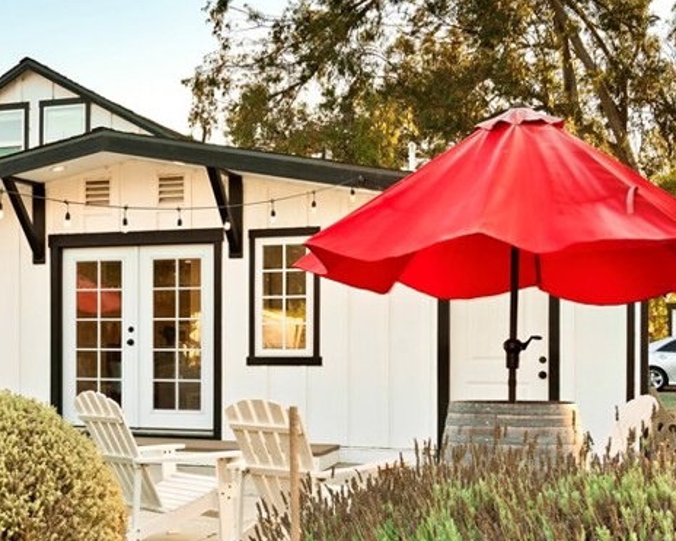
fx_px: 1200
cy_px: 384
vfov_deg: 25.2
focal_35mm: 60
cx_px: 45
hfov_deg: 29.9
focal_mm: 29
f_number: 10
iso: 100
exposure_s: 1/10
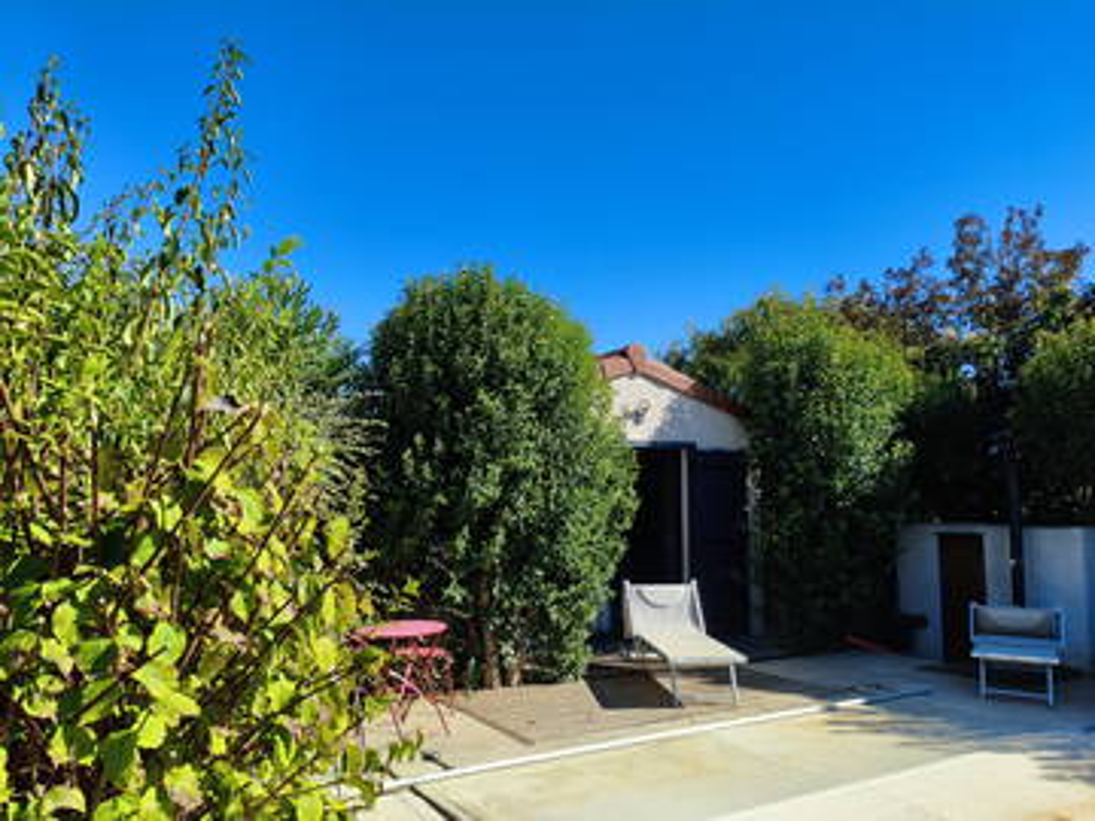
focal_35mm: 26
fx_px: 822
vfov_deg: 53.1
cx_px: 548
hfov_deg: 67.3
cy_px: 410
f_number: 1.5
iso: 80
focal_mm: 4.94
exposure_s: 1/2771
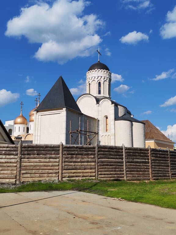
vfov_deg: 45.8
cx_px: 88
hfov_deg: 35.1
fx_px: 278
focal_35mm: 41
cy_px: 118
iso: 50
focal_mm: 6.12
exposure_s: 1/1000
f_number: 1.9
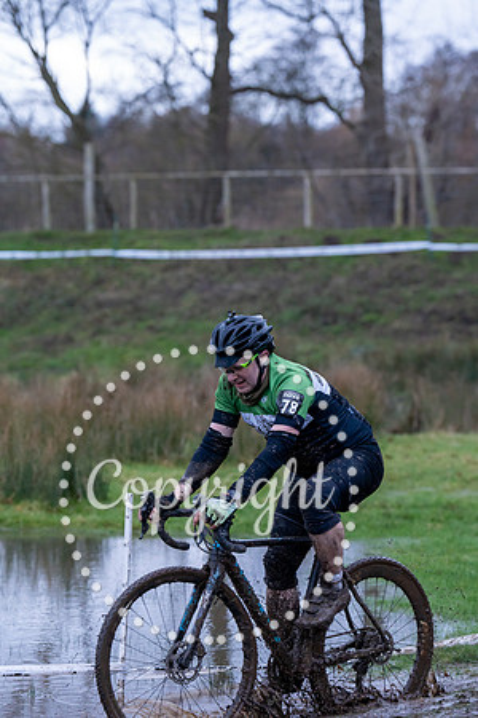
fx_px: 2649
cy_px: 359
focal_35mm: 133
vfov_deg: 15.4
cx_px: 239
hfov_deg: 10.3
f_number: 4
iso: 6400
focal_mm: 133
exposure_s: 1/500
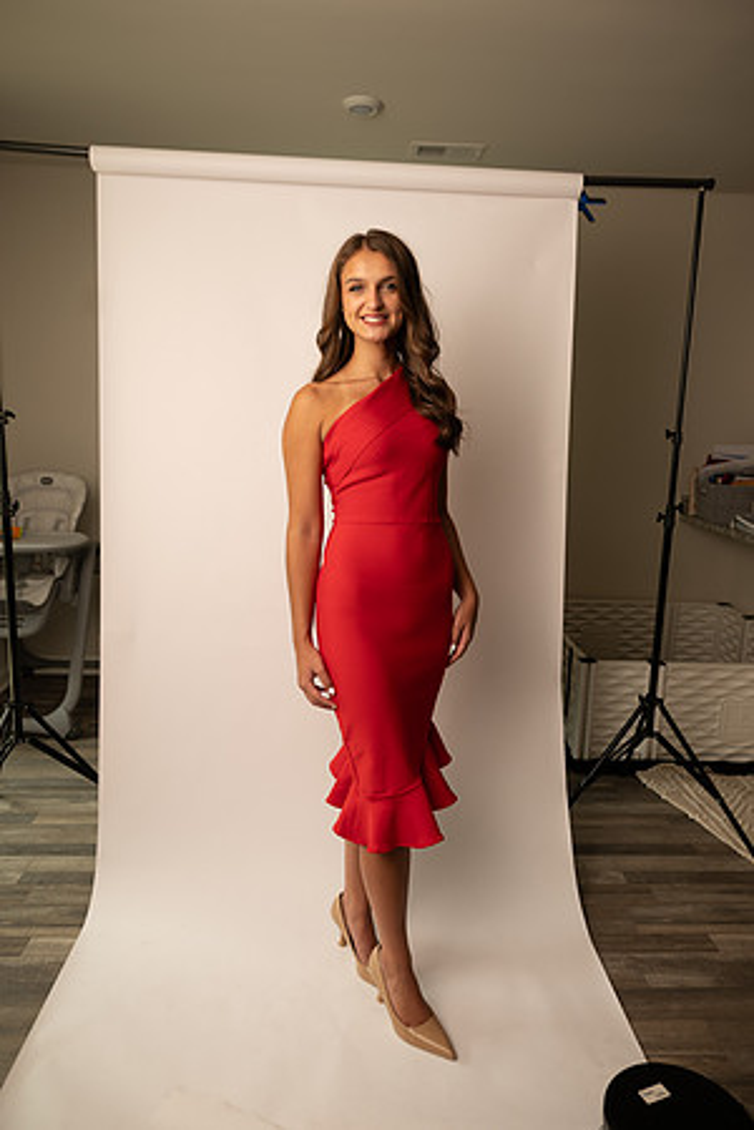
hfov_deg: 53.1
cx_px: 377
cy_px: 565
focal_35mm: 24
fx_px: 754
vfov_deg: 73.7
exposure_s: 1/160
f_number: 3.2
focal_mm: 24
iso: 100
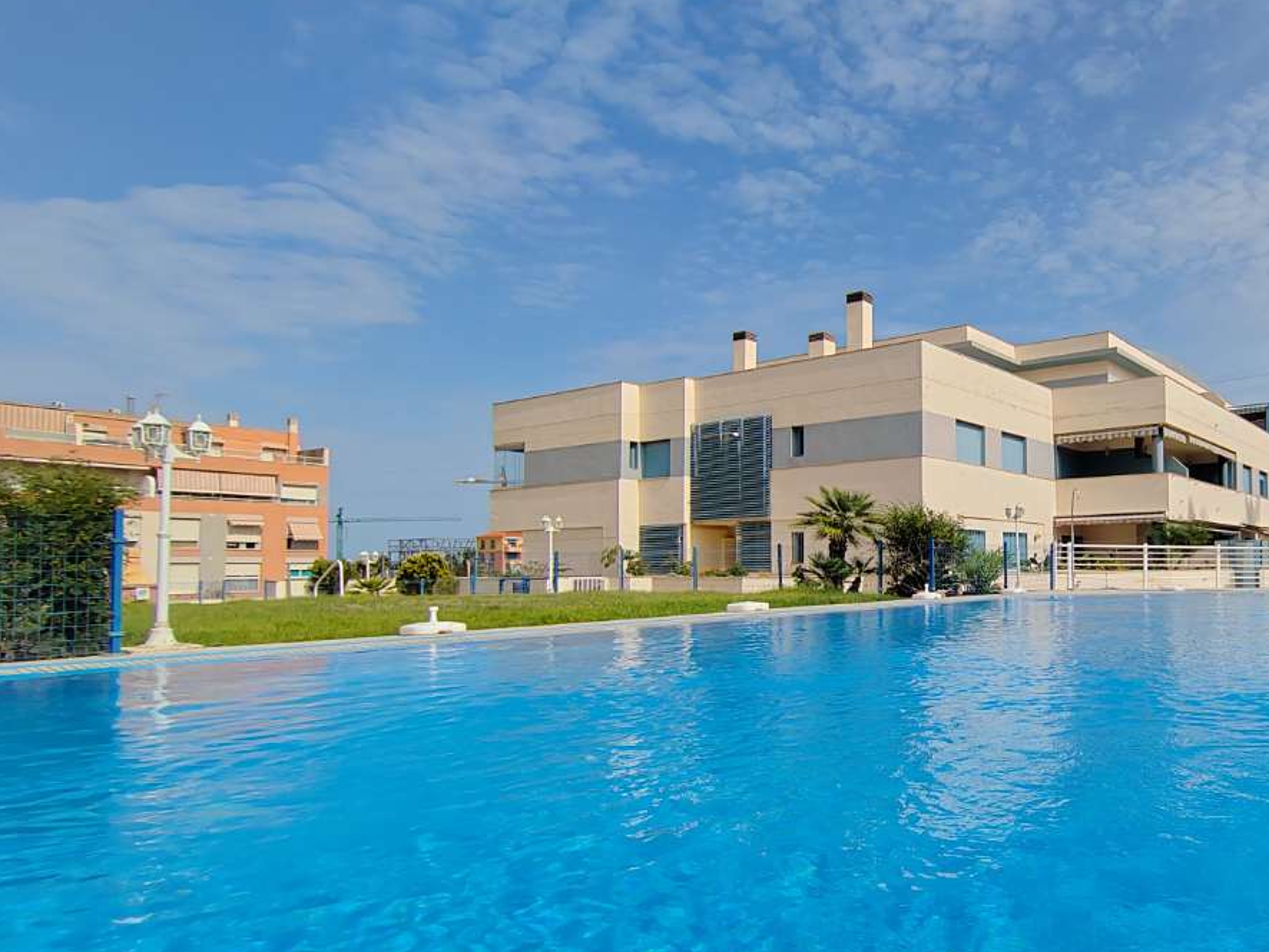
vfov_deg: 60.9
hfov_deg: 67.8
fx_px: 807
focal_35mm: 22
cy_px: 540
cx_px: 1046
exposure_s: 1/1800
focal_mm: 2.16
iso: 101
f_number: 2.2
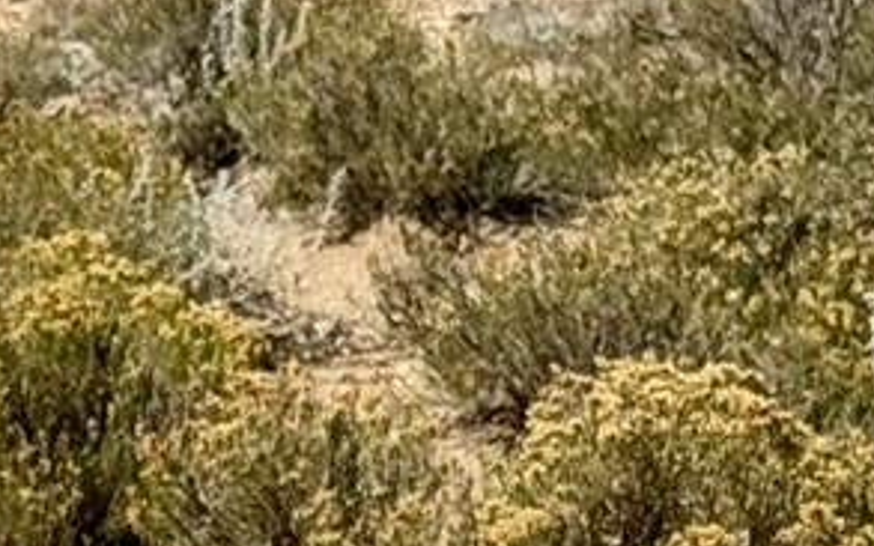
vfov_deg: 4.6
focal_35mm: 278
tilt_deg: -20.9
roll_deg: -1.7
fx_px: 6621
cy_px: 1322
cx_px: 107
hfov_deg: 7.5
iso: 64
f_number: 1.78
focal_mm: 6.76
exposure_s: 1/7937
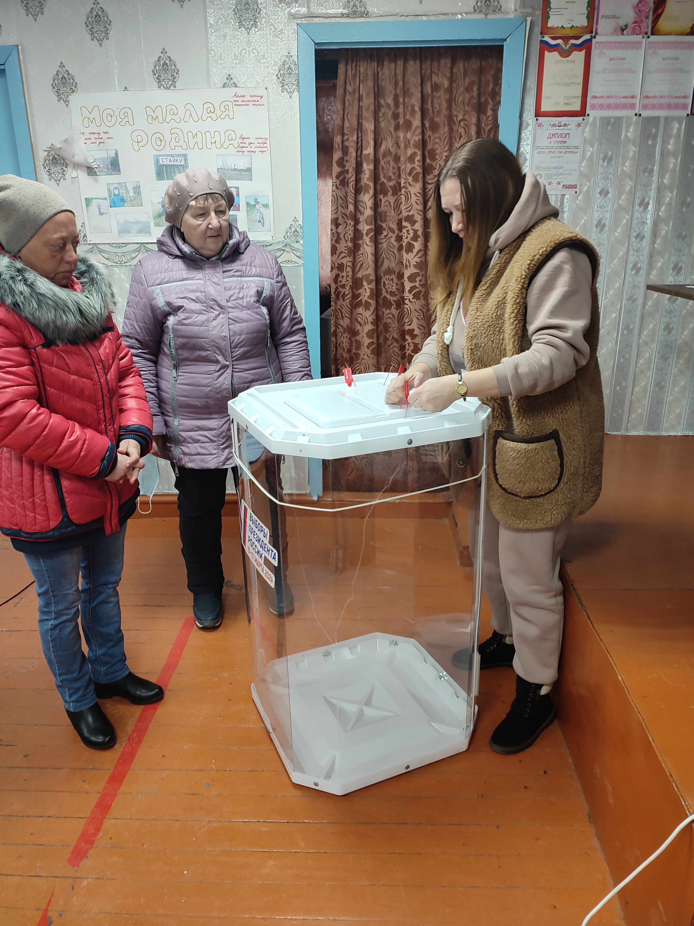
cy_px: 463
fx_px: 668
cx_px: 347
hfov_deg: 54.9
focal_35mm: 25
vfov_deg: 69.4
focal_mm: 6.04
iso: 341
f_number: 1.9
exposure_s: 1/33
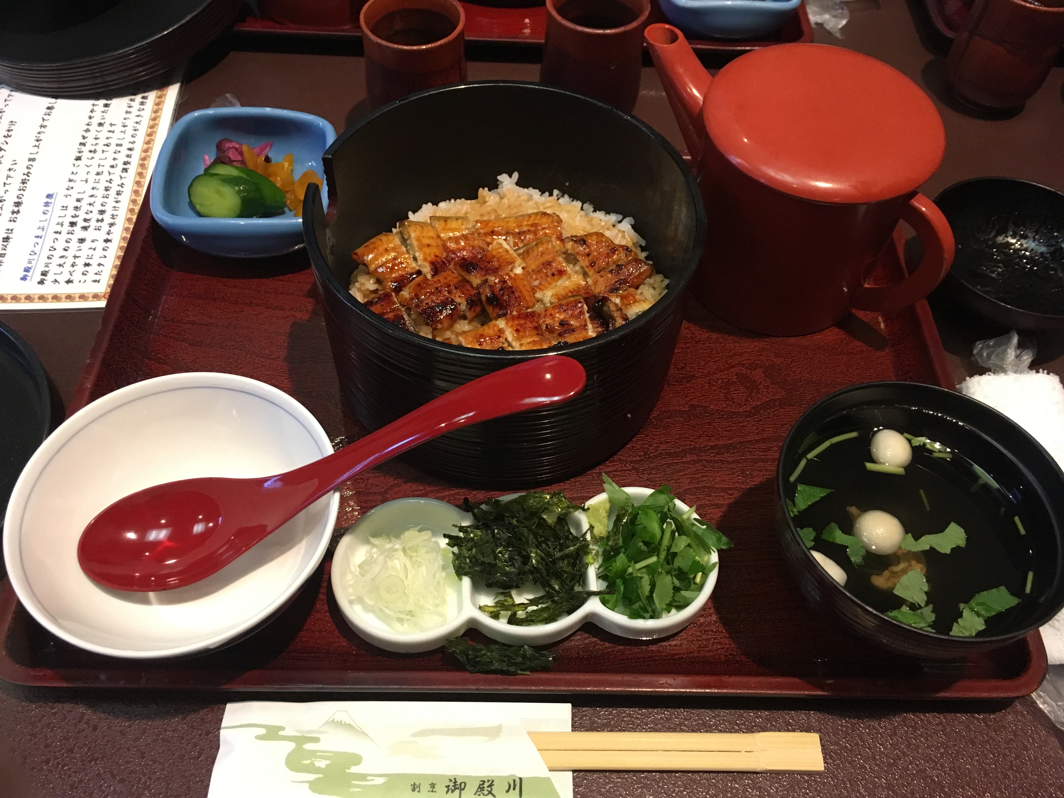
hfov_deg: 61.7
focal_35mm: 29
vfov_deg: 48.2
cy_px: 399
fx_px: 891
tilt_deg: -53.0
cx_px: 532
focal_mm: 4.15
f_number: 2.2
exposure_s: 1/30
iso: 200
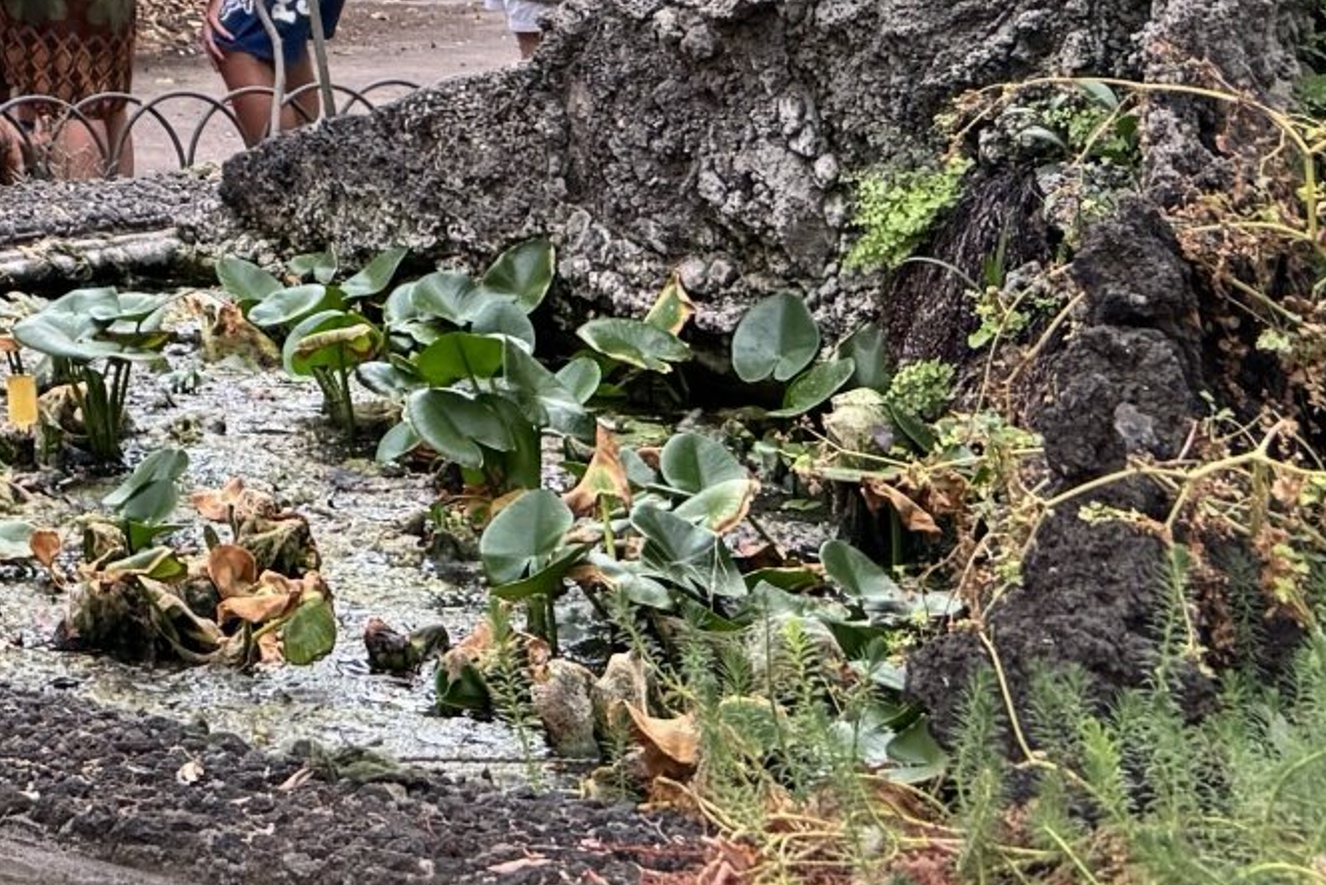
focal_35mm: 109
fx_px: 4015
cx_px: -919
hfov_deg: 16.3
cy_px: -1132
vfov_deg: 10.9
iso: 100
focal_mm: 6.76
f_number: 1.78
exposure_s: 1/131
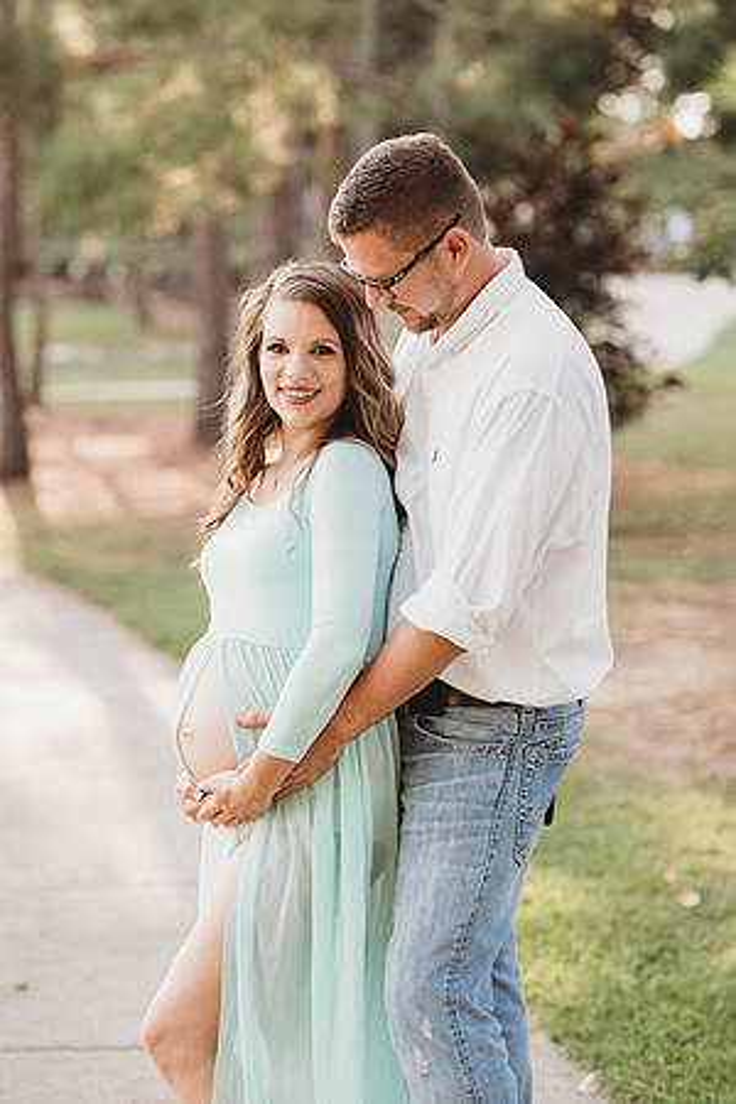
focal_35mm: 85
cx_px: 368
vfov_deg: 23.9
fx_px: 2606
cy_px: 552
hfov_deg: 16.1
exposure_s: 1/320
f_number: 2.5
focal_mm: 85
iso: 160
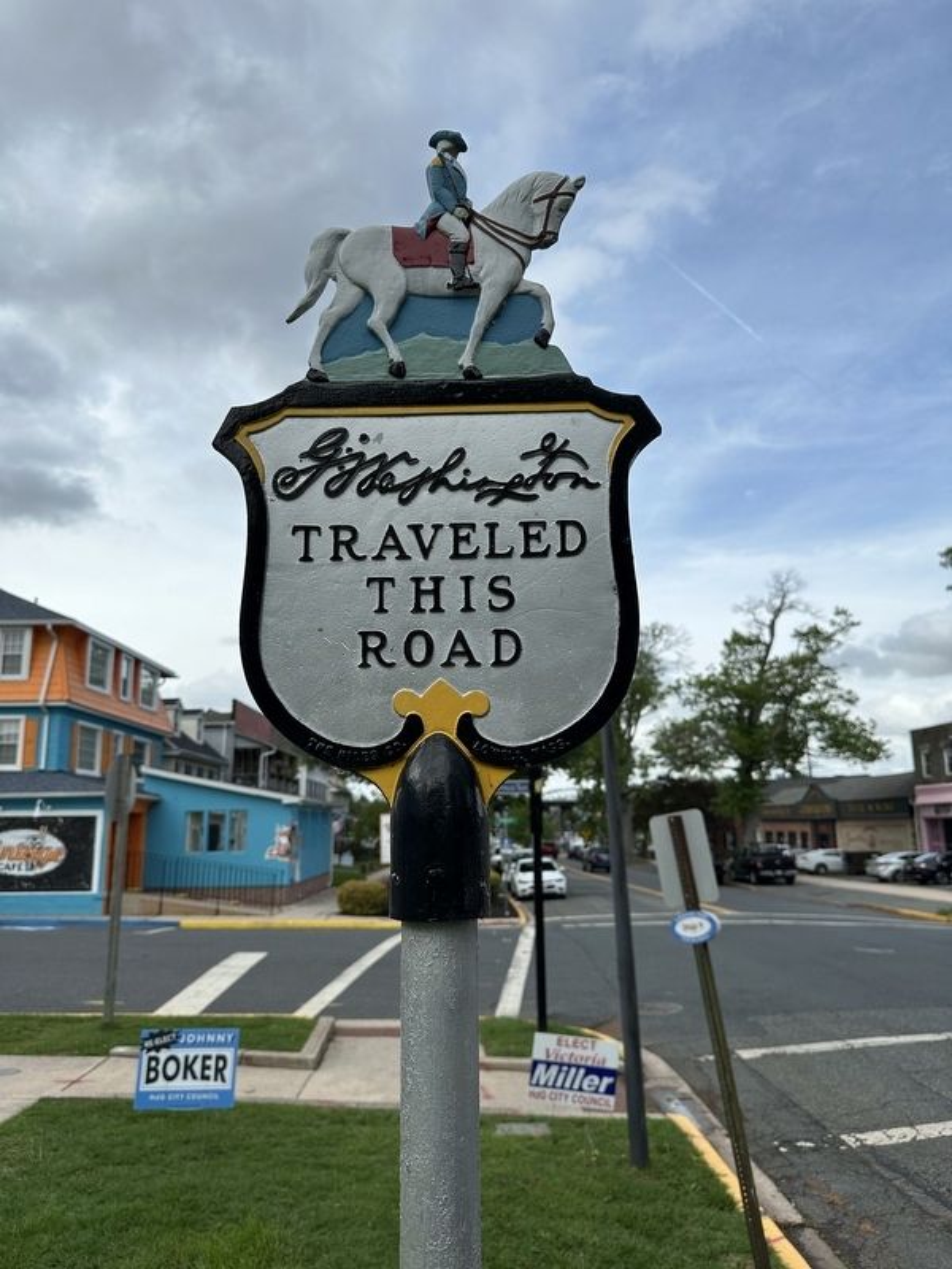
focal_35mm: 24
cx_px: 476
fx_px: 880
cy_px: 634
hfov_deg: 56.8
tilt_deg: +12.8
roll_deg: +0.0
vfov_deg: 71.6
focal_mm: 6.86
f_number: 1.78
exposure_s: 1/3472
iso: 80
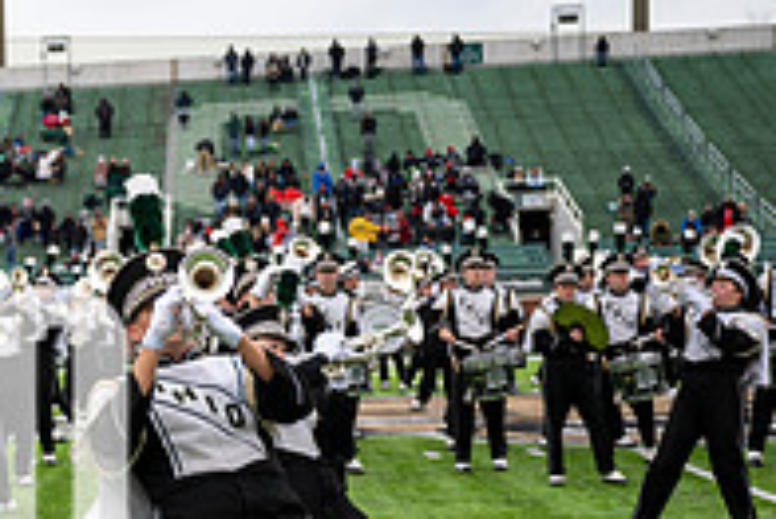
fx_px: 2071
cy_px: 473
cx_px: -170
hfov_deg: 19.9
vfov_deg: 14.1
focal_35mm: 96
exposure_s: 1/500
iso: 100
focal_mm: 32.5
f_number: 2.8
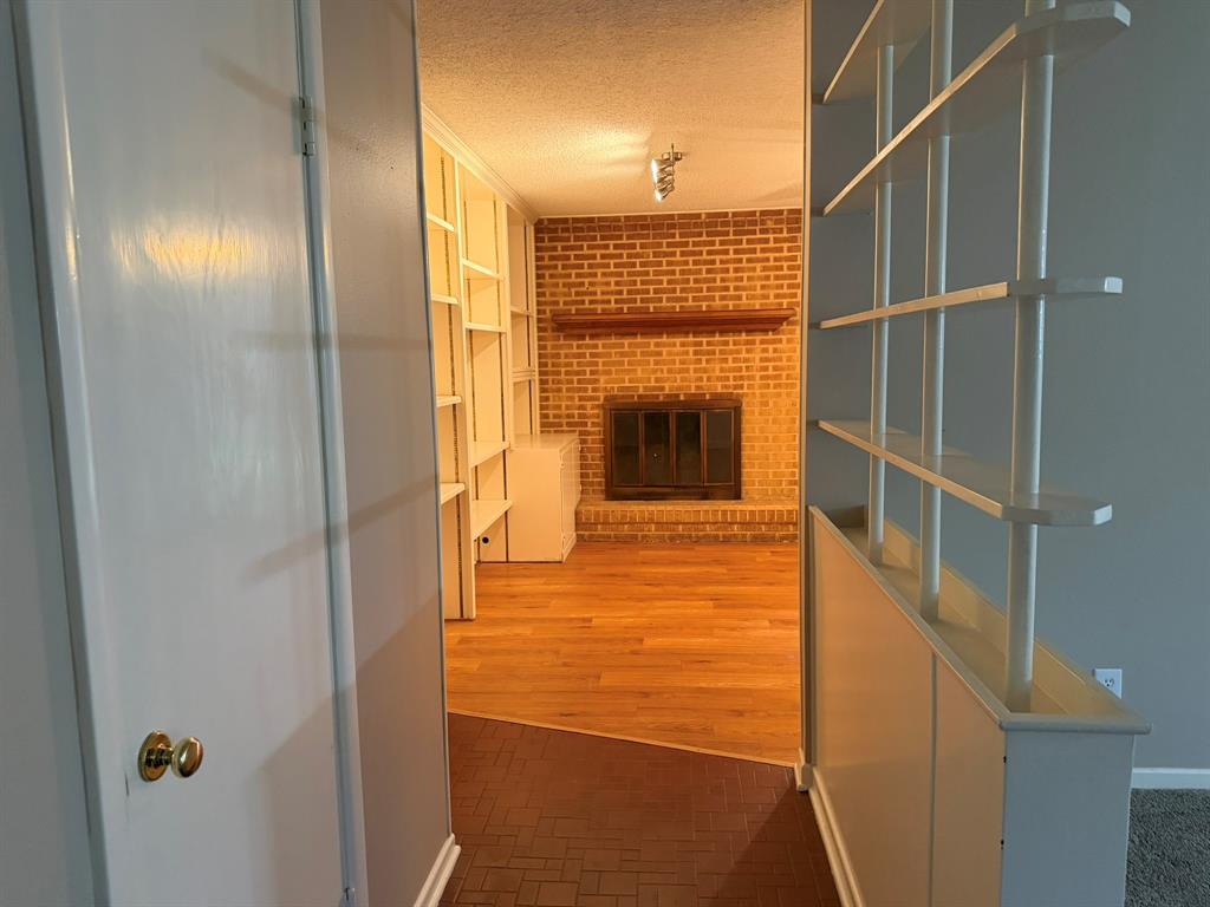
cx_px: 605
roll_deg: +2.1
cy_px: 454
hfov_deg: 71.6
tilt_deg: -5.0
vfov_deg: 56.8
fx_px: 839
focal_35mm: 24
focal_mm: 6.76
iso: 640
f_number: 1.78
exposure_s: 1/60
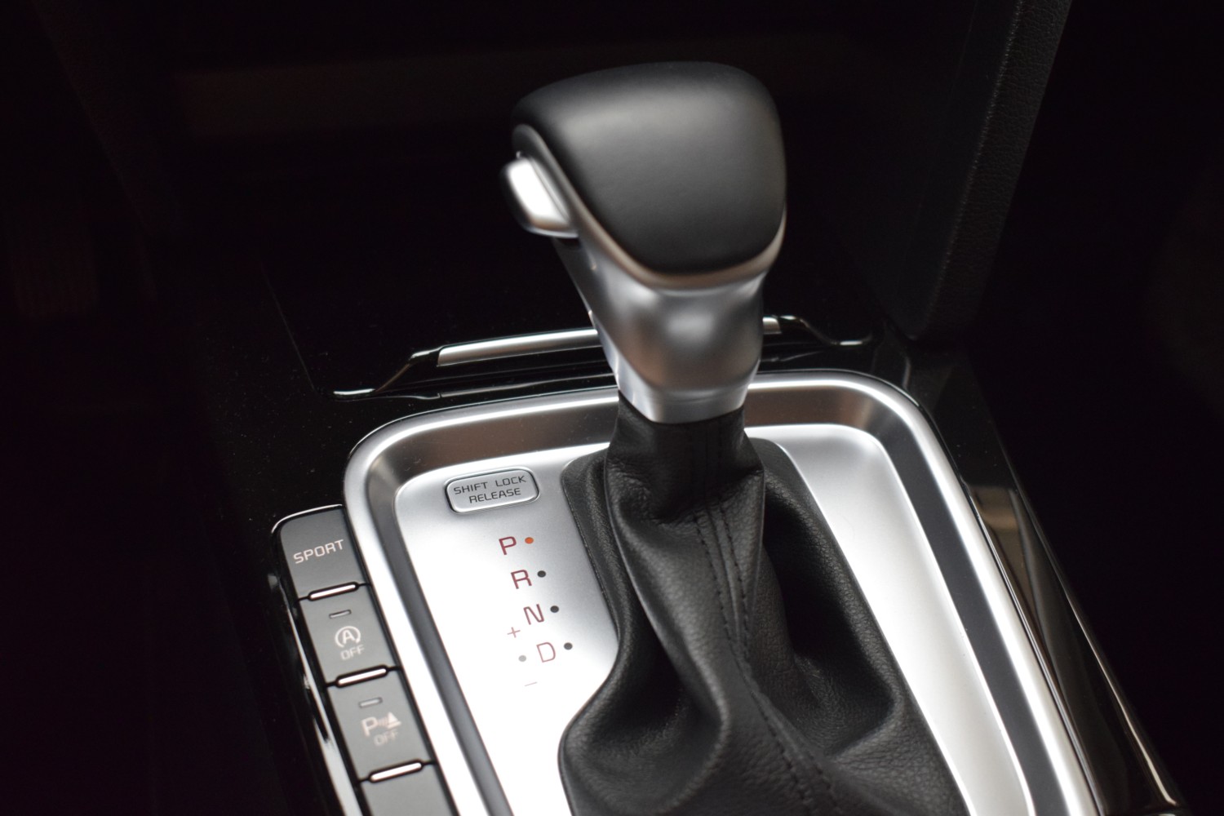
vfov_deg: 30.8
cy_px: 408
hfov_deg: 45.0
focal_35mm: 44
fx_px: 1479
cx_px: 612
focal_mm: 29
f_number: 4.2
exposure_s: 1/60
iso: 2200
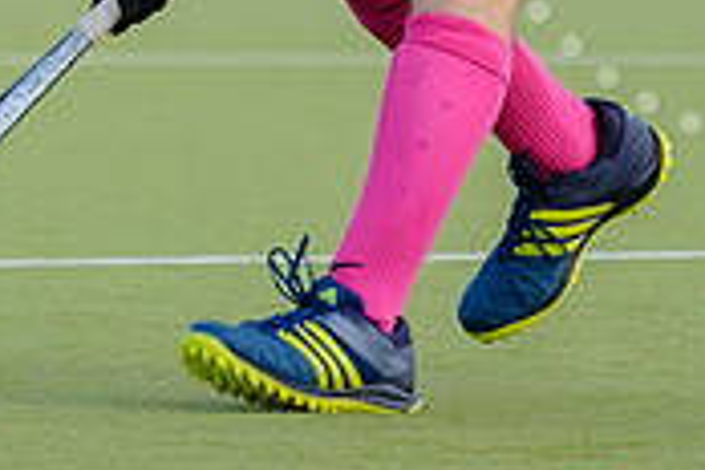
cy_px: -302
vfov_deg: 1.4
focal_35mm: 976
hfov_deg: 2.1
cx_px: 663
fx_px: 19112
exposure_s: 1/1250
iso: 400
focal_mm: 130
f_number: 3.2
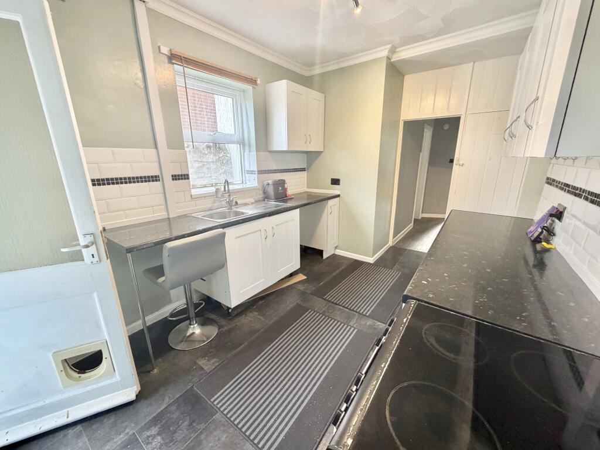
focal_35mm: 14
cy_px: 225
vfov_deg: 85.7
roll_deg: -0.2
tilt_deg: -15.8
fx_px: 243
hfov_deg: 102.1
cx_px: 300
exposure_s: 1/100
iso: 320
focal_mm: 2.22
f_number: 2.2
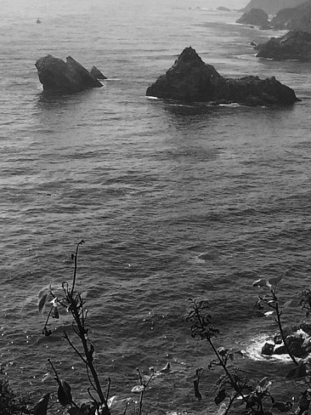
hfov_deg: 15.5
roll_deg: -3.5
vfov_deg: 20.6
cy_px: 143
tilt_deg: -8.9
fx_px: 1138
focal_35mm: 95
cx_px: 217
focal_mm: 4.15
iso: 32
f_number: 2.2
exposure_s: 1/5650
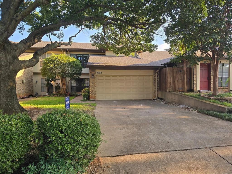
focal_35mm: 23
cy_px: 87
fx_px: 154
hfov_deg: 73.9
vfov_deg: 58.9
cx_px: 116
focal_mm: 6.3
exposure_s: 1/180
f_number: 1.7
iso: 16
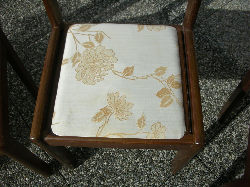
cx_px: 125
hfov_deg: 52.6
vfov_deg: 40.7
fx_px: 253
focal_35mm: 35
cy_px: 94
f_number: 8.5
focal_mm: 5.8
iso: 50
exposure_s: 1/213
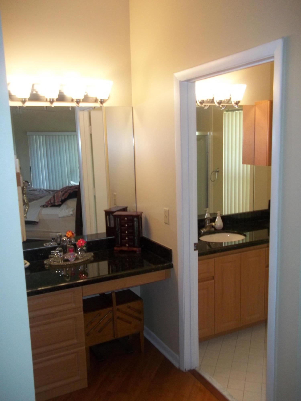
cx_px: 150
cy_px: 200
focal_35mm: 32
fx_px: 371
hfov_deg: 44.2
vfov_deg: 56.8
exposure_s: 1/30
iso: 160
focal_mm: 5.7
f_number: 2.9
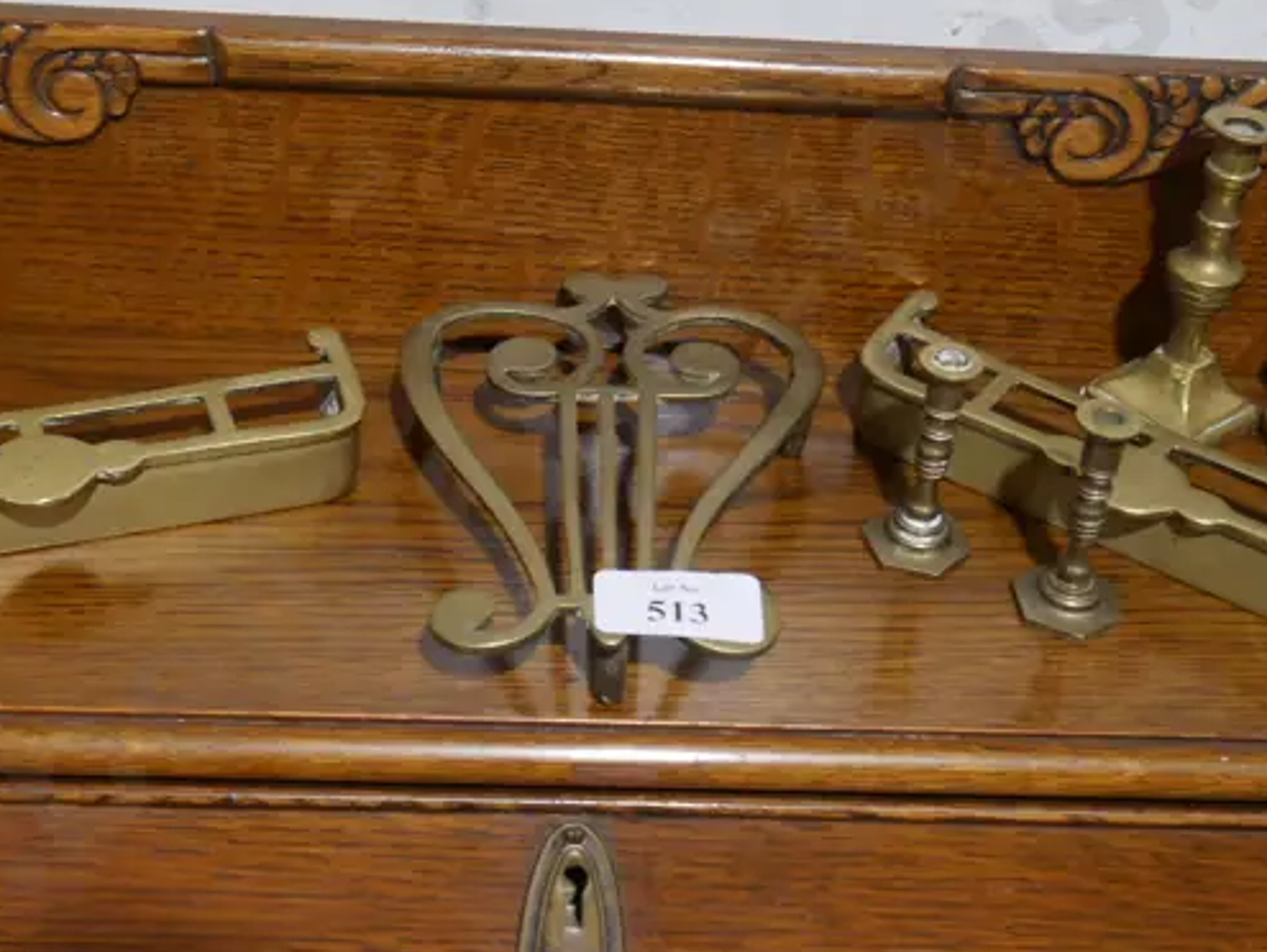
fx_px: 2271
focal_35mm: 62
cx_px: 596
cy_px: 394
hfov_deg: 31.2
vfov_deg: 23.7
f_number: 3.6
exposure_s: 1/60
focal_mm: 15
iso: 400
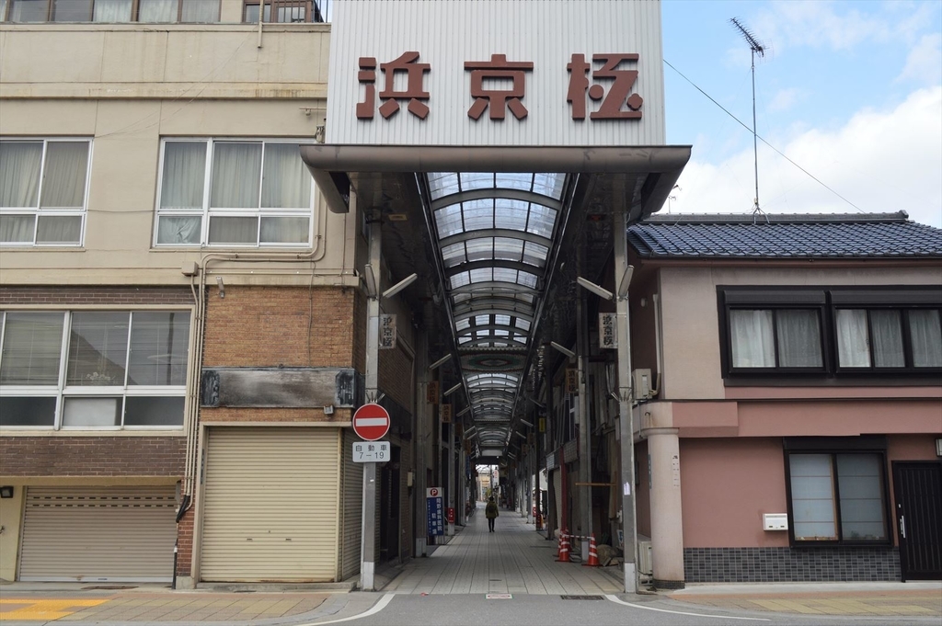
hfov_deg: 57.3
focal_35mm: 33
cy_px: 313
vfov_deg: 39.9
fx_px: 863
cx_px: 471
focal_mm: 22
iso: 400
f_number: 9
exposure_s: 1/320
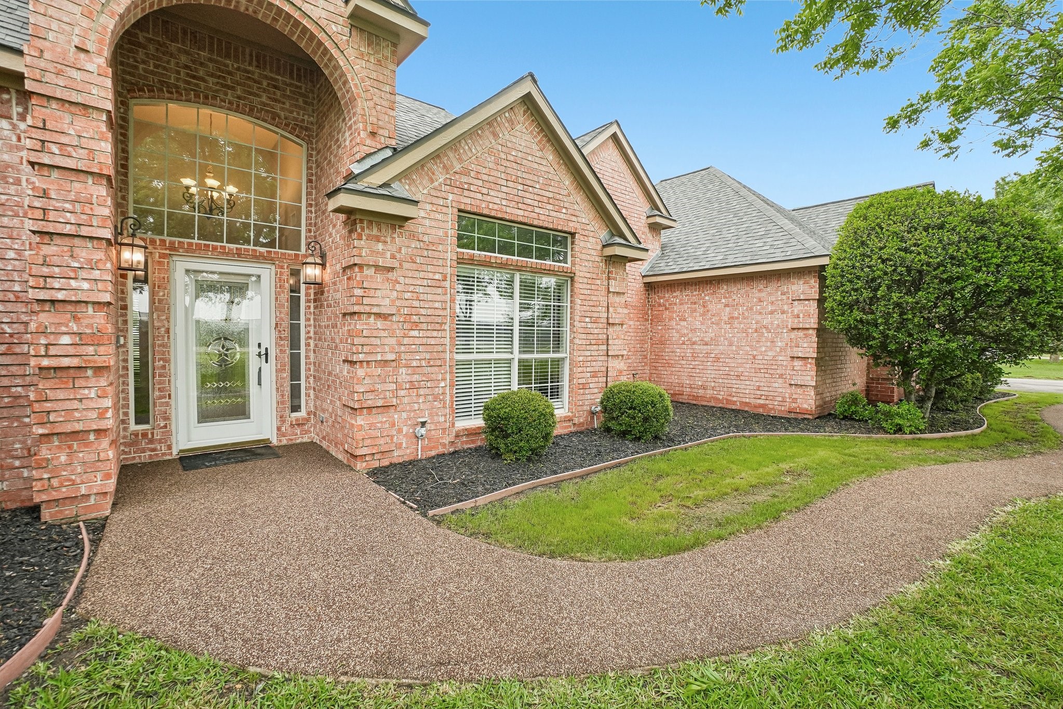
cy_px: 354
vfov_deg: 77.3
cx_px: 532
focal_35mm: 15
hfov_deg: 100.4
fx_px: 443
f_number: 8
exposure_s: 1/60
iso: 400
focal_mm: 10
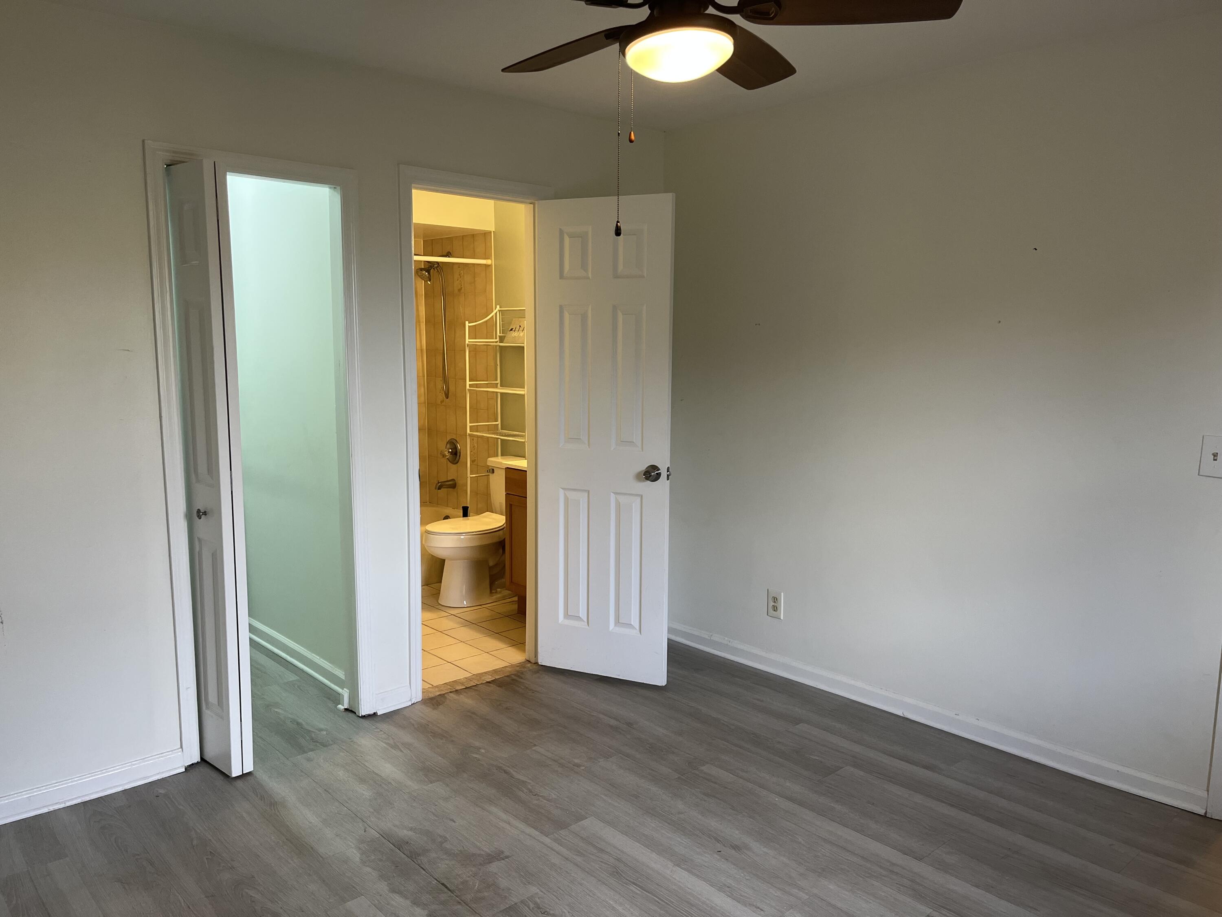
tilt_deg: -8.3
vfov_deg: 53.1
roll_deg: -0.5
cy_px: 458
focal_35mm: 26
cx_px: 611
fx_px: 918
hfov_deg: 67.3
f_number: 1.6
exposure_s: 1/120
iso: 125
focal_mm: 5.1
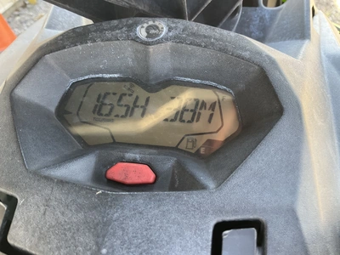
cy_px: 128
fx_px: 285
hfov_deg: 61.7
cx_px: 170
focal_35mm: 29
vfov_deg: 48.2
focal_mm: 3
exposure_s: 1/95
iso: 64
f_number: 1.8
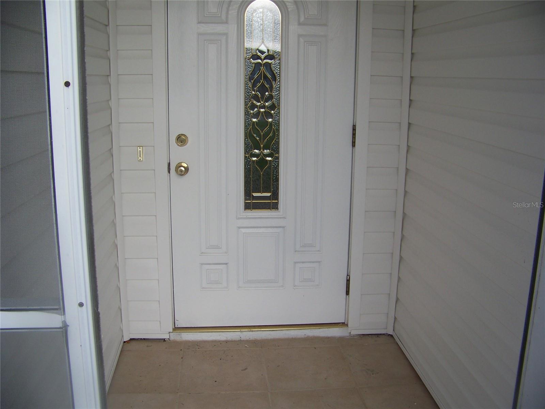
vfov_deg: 39.7
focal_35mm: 36
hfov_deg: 51.4
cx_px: 272
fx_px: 567
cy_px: 204
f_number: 2.8
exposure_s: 1/400
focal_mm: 5.85
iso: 64
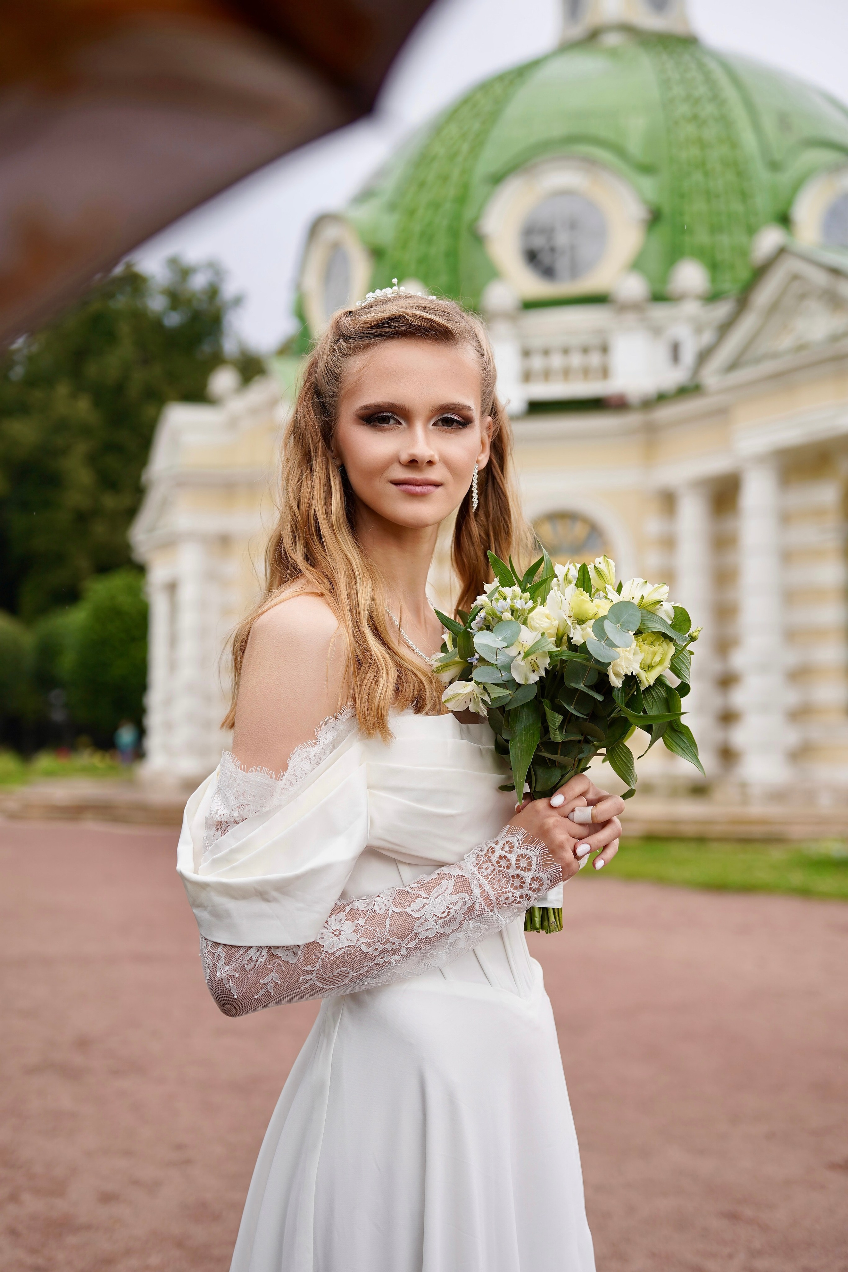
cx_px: 424
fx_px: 1600
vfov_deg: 43.3
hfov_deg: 29.7
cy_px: 636
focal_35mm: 45
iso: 100
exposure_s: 1/800
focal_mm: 45.3
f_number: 2.8
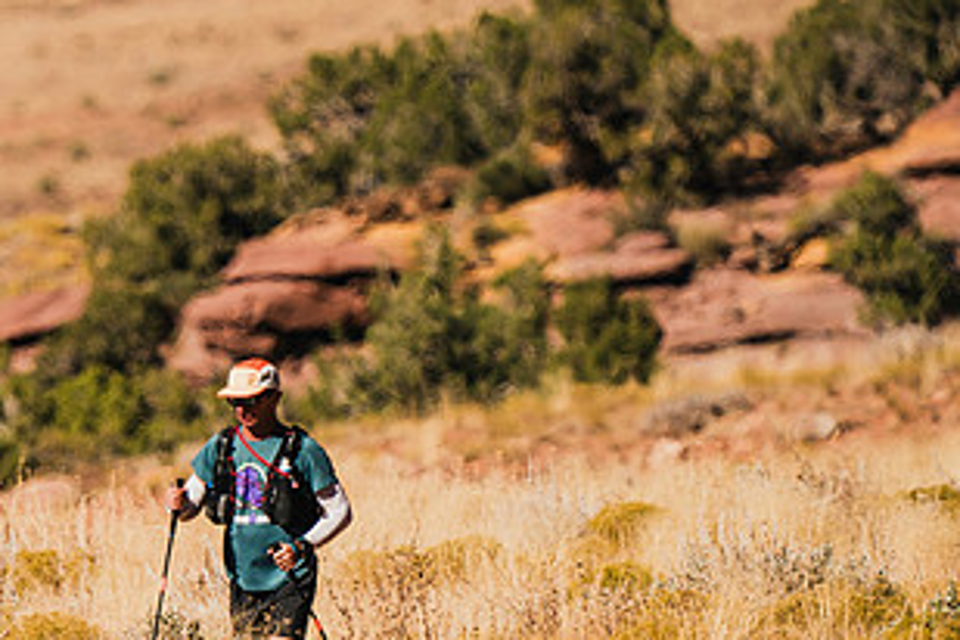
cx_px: 81
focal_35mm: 1127
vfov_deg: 1.2
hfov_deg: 1.8
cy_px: 424
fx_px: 30051
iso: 160
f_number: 6.3
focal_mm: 600
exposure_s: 1/1000
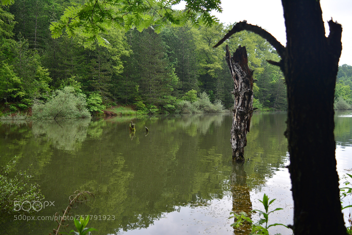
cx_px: 176
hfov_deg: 53.1
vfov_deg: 36.9
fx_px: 352
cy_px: 118
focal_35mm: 36
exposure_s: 1/100
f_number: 4
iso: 100
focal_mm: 24
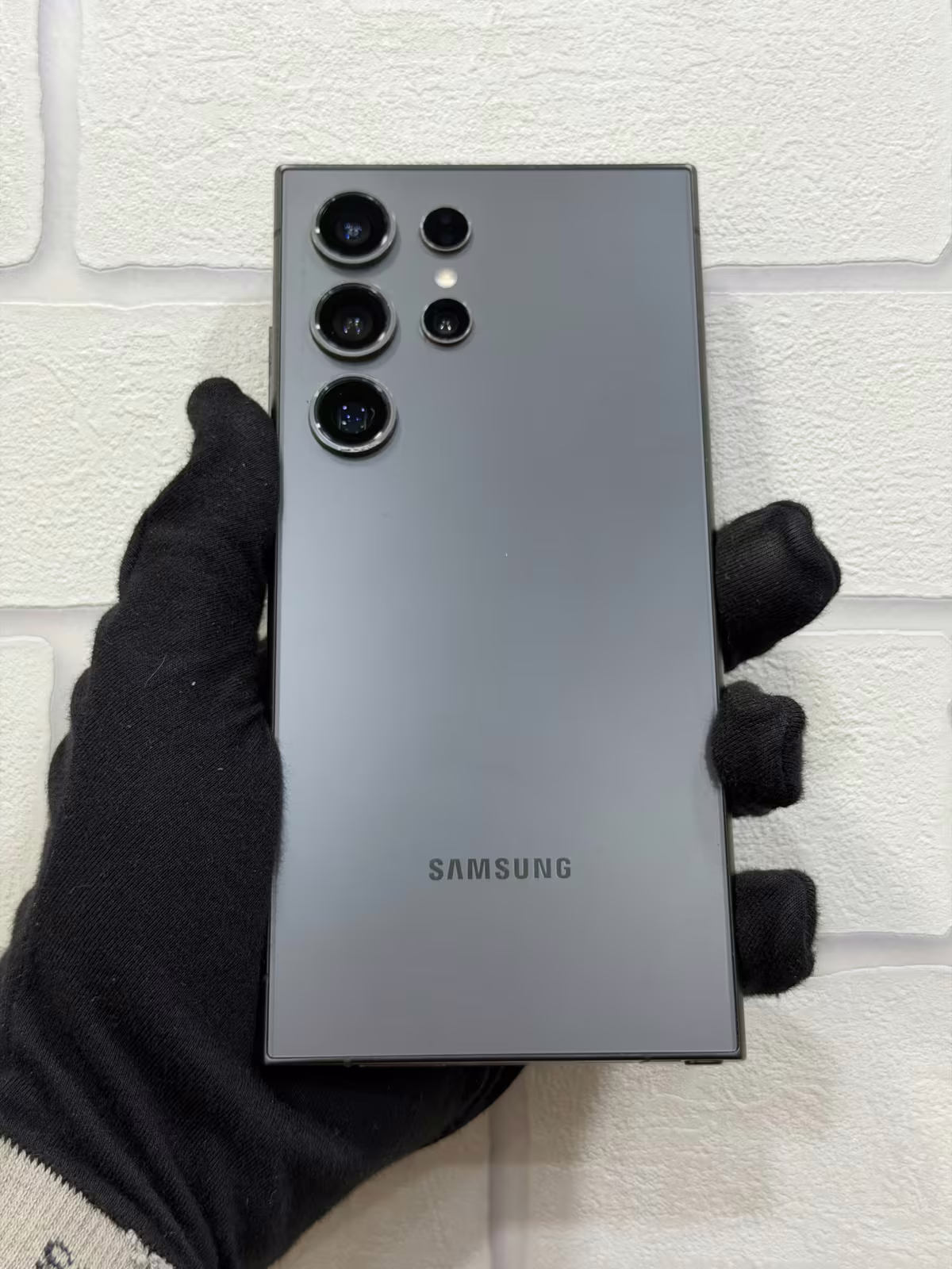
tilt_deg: -0.1
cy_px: 634
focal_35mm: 48
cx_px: 476
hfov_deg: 30.3
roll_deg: +0.3
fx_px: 1760
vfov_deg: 39.7
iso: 50
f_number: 1.78
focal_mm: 6.76
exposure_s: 1/50
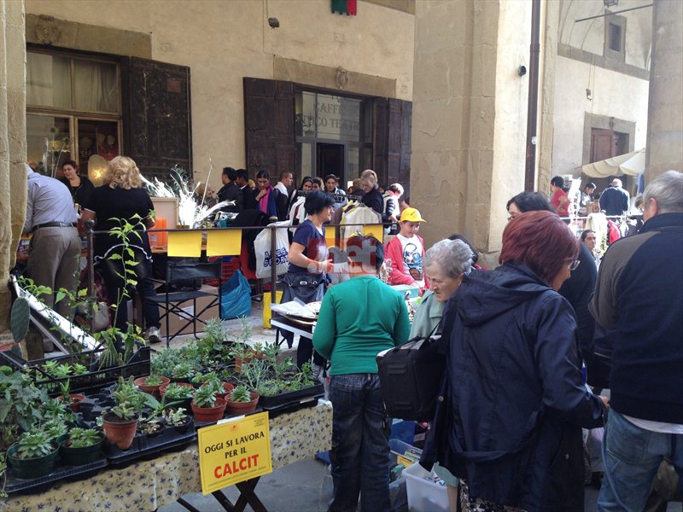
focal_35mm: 35
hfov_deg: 52.6
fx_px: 691
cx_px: 342
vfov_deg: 40.7
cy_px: 256
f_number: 2.4
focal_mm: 4.28
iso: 80
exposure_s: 1/120
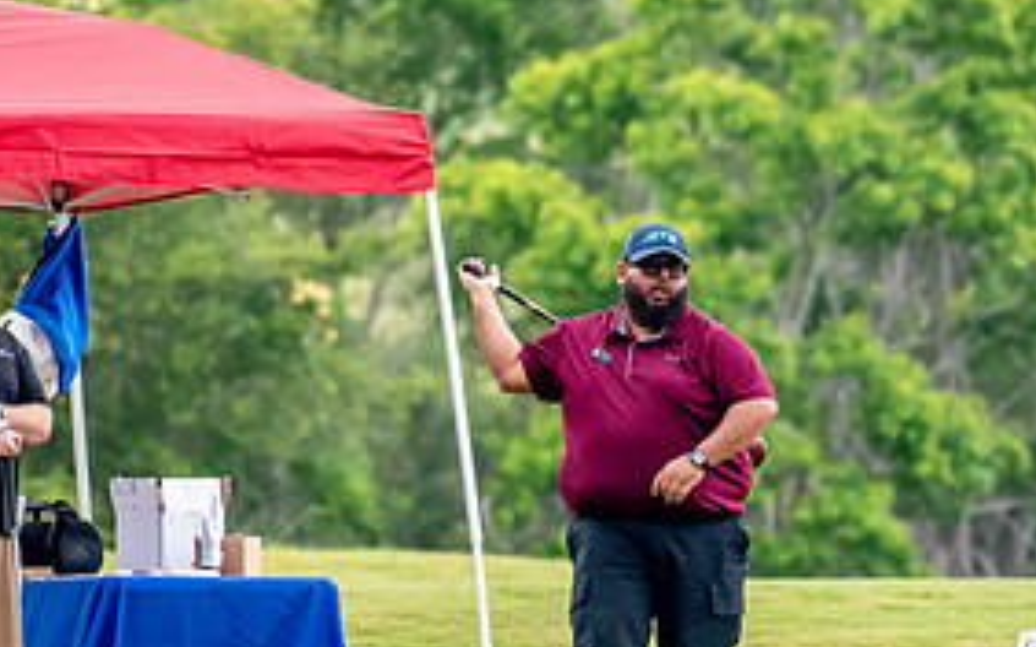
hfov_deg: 1.5
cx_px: 610
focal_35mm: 1414
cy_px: 384
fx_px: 39907
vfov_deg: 0.9
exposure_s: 1/2000
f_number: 5.6
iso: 2800
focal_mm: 450
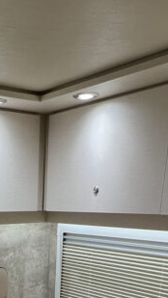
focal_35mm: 47
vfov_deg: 36.2
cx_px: -3
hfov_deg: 24.2
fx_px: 372
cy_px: 338
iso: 64
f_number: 1.8
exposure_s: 1/99
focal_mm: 1.57
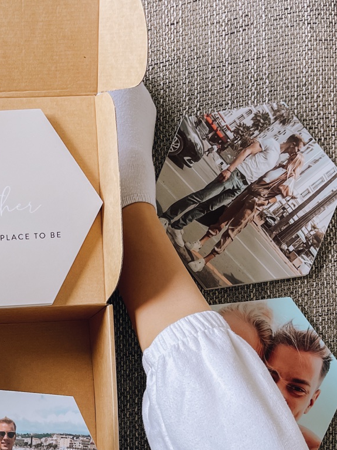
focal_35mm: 61
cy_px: 403
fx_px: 792
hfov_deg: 23.0
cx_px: -5
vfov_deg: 30.3
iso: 50
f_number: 1.6
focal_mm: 5.1
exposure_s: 1/560
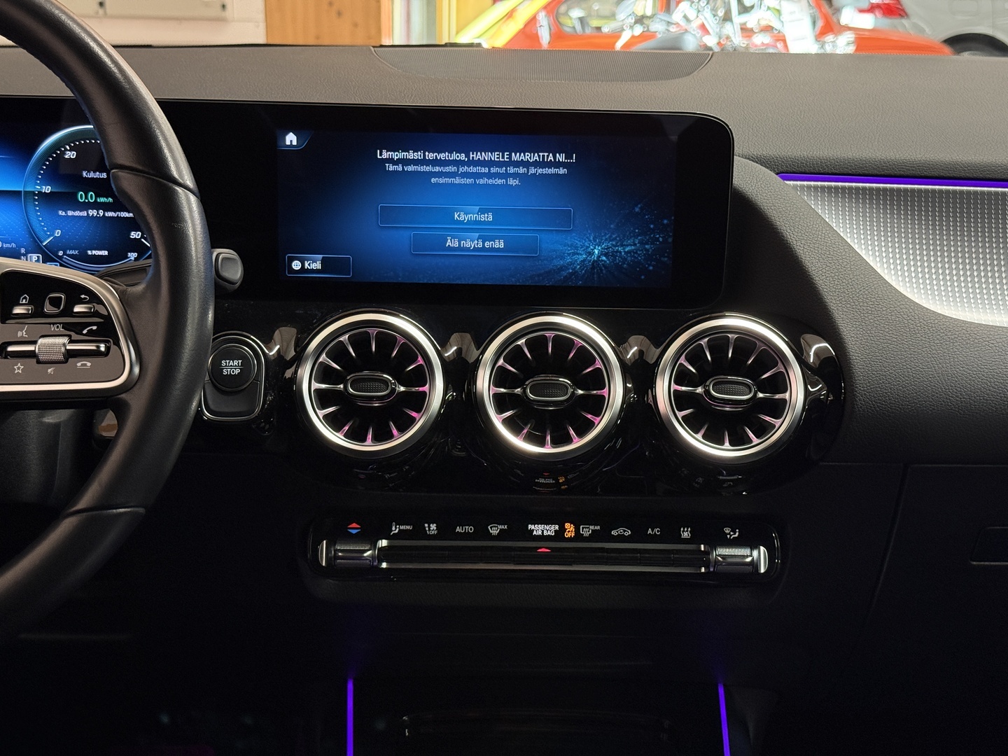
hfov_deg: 39.7
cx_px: 504
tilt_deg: -15.0
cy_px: 378
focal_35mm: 48
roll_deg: -0.8
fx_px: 1398
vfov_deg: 30.3
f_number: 1.78
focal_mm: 6.76
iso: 250
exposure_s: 1/59
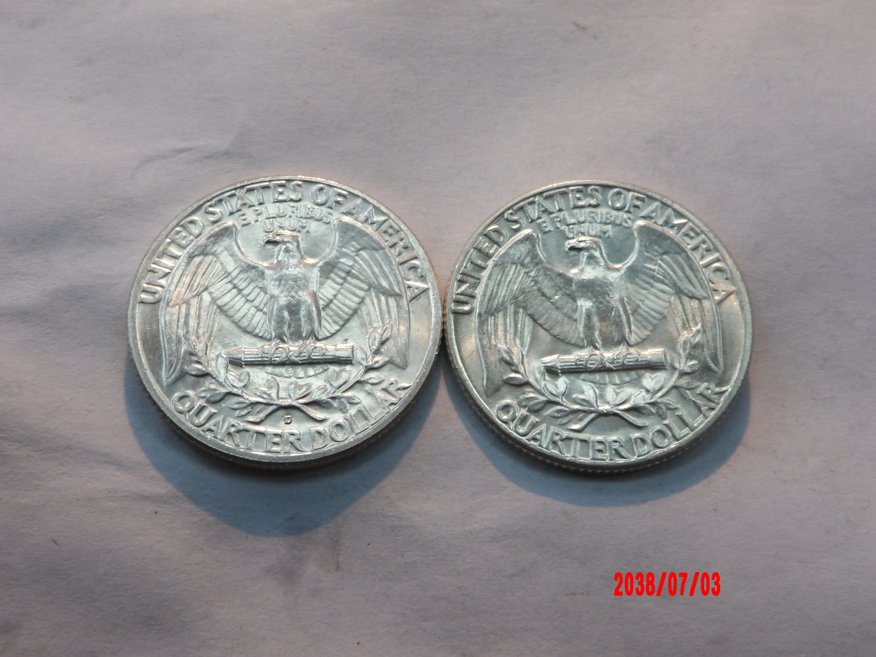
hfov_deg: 44.8
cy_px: 328
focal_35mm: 42
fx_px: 1063
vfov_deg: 34.3
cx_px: 438
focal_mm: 7.6
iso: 200
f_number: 4.9
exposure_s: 1/20
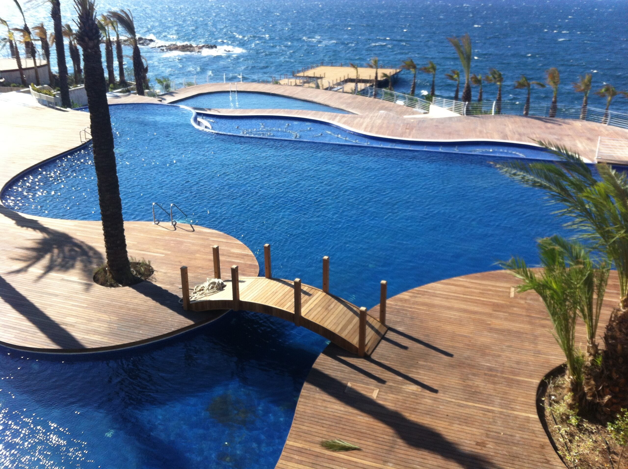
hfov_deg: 52.7
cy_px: 234
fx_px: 634
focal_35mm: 35
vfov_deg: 40.6
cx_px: 314
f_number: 2.8
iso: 80
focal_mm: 3.85
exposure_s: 1/955
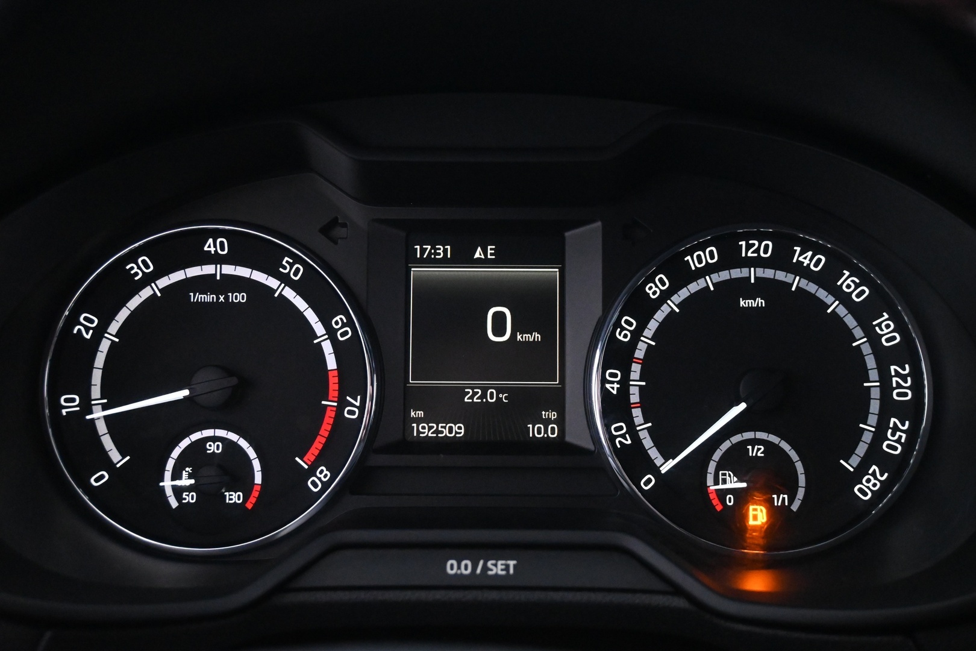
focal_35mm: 41
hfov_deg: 47.2
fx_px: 1118
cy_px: 326
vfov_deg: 32.4
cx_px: 488
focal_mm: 27.5
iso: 6400
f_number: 4.5
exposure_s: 1/40
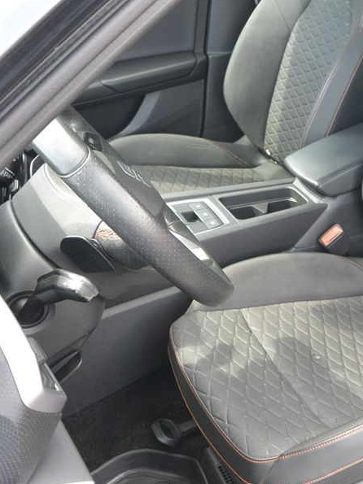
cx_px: 402
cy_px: 240
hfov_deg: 27.6
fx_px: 671
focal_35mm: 48
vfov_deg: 39.7
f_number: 3.5
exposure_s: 1/125
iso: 220
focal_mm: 11
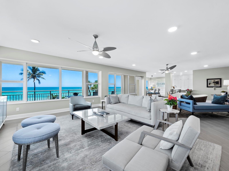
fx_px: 93
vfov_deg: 85.7
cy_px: 86
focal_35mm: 14
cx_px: 114
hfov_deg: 102.1
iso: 400
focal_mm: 7
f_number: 11
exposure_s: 1/8
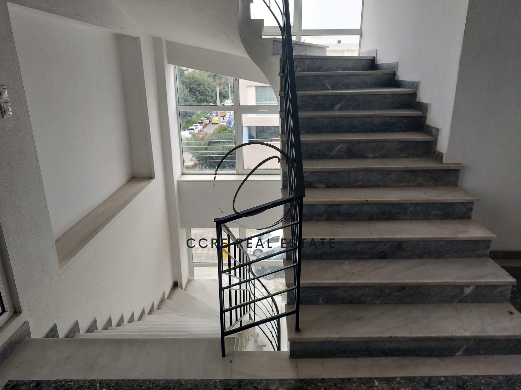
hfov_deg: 69.4
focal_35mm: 25
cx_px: 260
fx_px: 376
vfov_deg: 54.9
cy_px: 195
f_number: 1.8
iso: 64
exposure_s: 1/50
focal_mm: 5.23
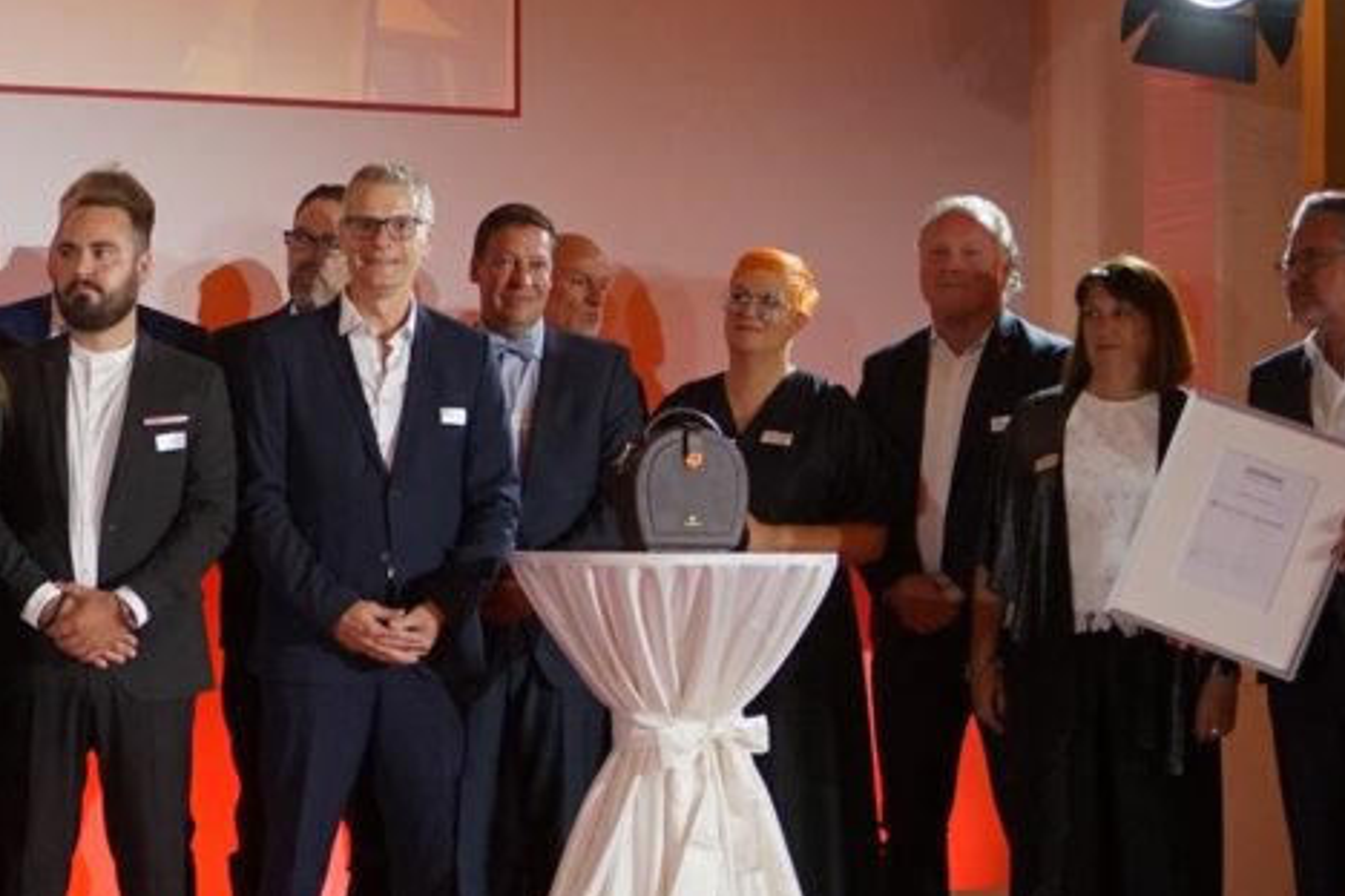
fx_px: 3773
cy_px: 551
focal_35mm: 101
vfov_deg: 13.5
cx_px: -434
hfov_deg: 18.7
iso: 800
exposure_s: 1/125
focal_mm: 35
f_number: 2
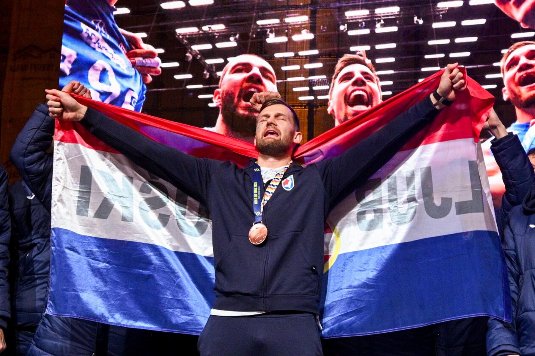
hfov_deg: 43.6
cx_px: 268
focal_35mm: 45
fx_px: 668
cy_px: 178
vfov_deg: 29.8
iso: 2000
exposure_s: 1/320
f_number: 4
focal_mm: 30
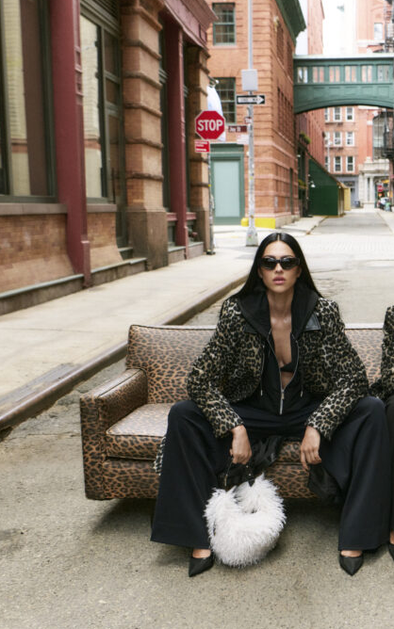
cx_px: 337
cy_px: 315
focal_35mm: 50
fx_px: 858
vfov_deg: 40.3
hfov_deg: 25.2
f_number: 5.6
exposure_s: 1/640
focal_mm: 32
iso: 800
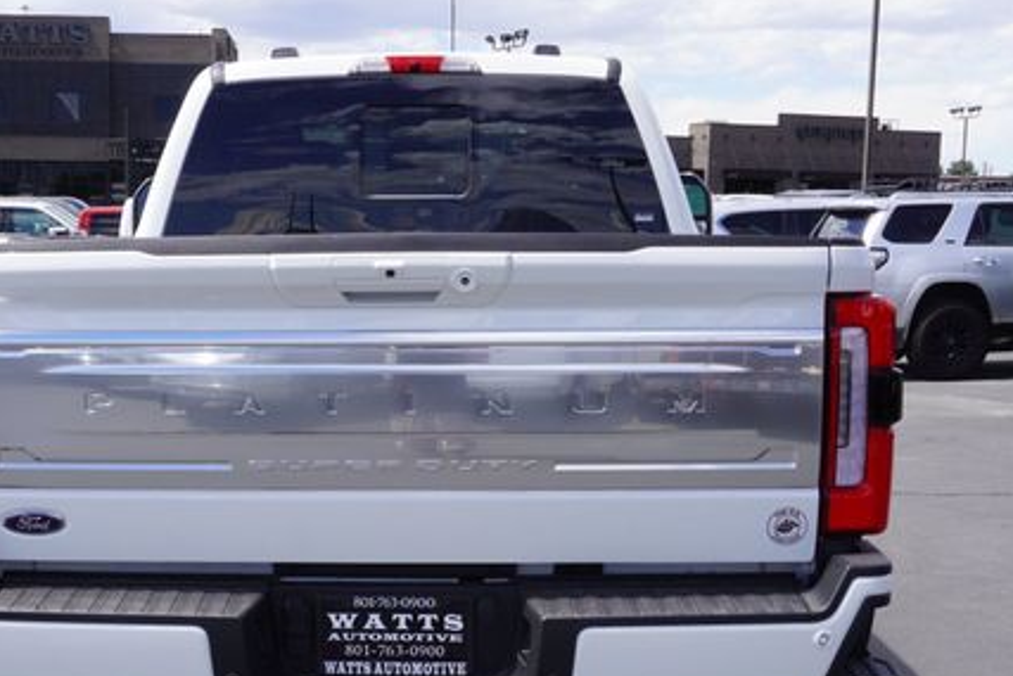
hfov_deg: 36.6
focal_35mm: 54
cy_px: 455
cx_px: 375
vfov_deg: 24.9
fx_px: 1520
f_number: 9
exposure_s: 1/125
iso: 100
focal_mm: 24
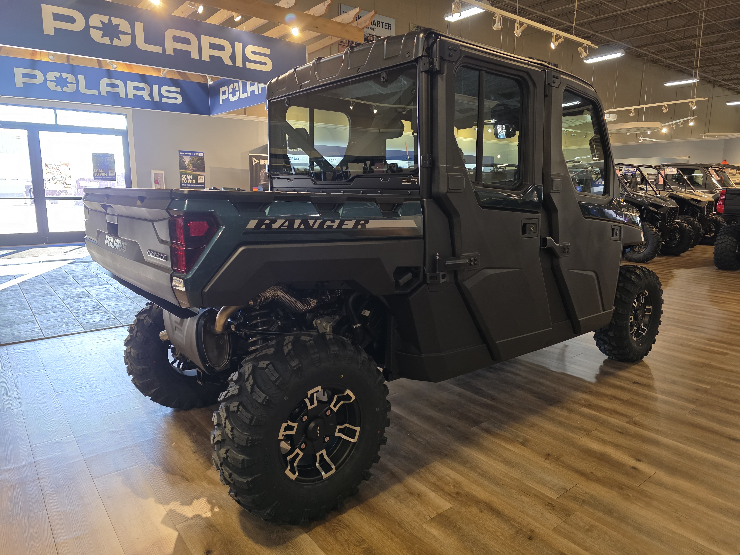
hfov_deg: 73.9
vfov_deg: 58.9
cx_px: 370
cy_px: 278
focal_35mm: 23
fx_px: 492
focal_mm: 6.3
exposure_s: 1/120
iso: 400
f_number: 1.7
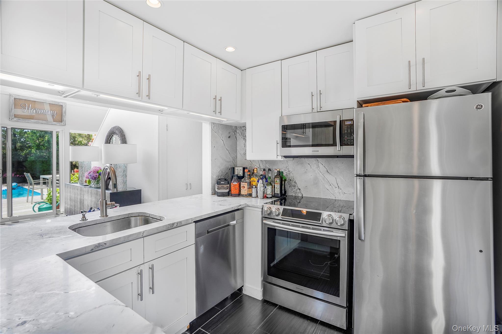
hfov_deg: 96.7
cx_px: 251
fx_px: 223
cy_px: 167
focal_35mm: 16
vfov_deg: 73.7
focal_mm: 16
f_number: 8
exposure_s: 1/6
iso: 200
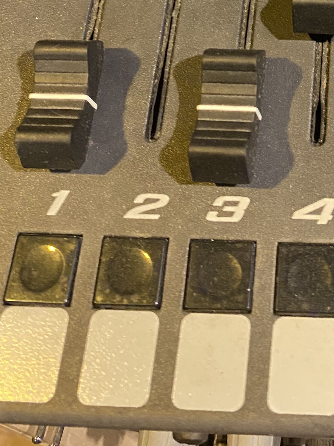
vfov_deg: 28.2
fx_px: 785
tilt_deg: -48.8
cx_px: 339
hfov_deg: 23.0
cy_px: -68
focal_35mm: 61
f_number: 1.8
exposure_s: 1/25
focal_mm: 4.25
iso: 640
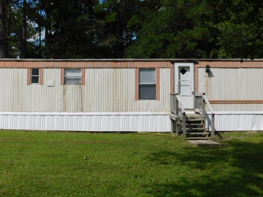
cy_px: 95
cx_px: 116
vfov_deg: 38.7
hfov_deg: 50.0
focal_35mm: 37
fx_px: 281
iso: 125
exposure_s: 1/800
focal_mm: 4
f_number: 6
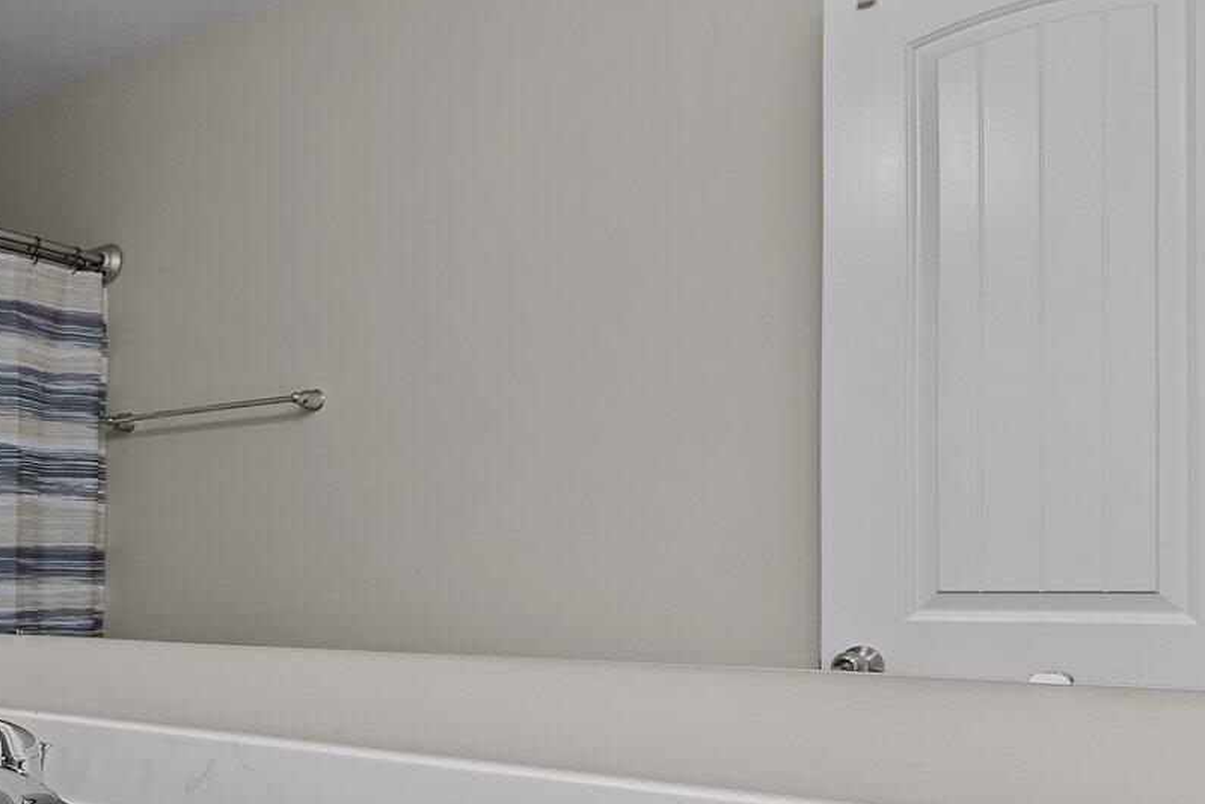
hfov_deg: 40.6
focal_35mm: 41
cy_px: 533
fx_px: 1373
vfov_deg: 32.4
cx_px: -35
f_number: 8
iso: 400
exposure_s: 1/2
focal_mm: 16
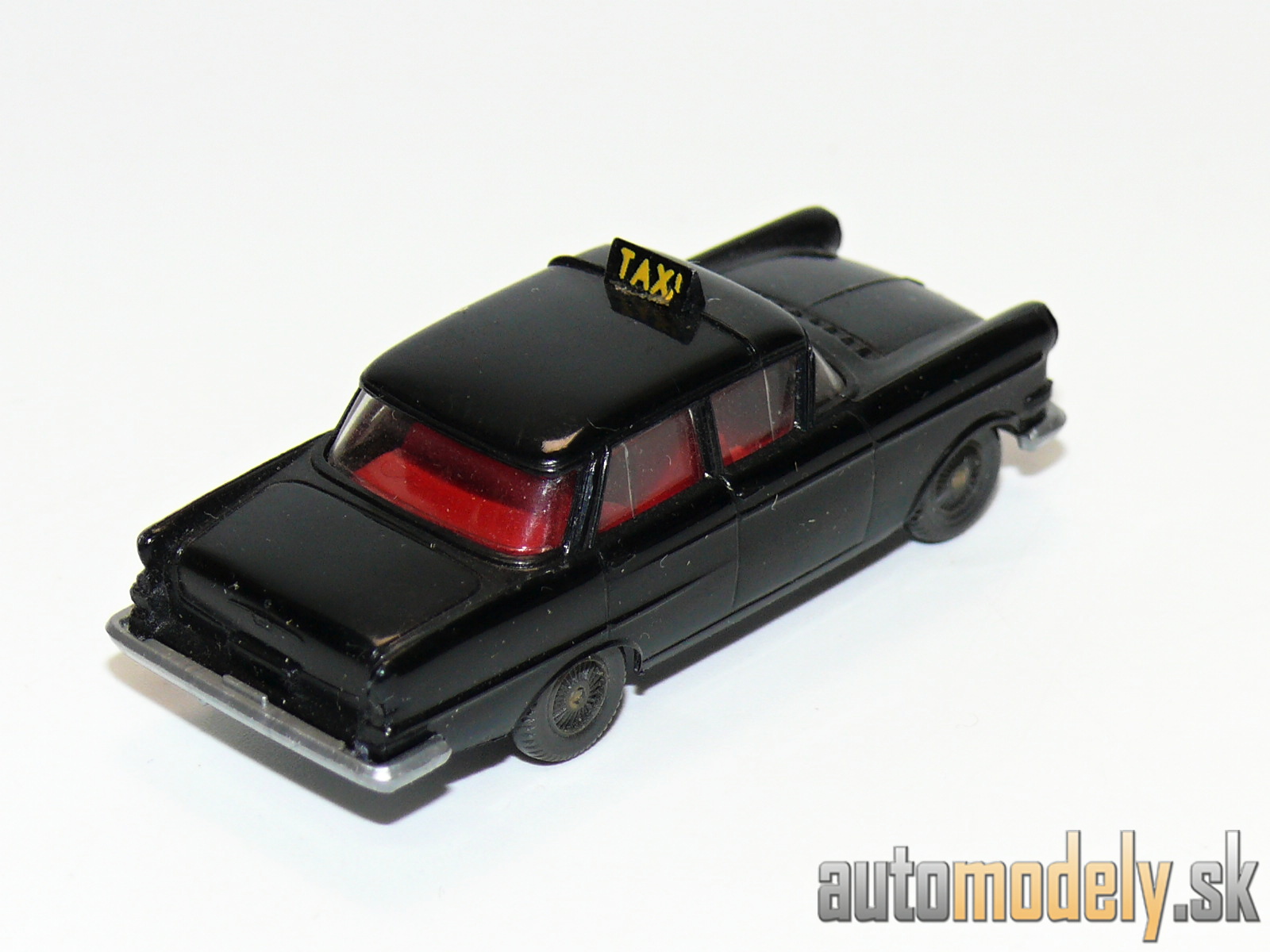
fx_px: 5283
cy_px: 476
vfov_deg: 10.3
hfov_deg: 13.7
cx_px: 635
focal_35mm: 144
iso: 100
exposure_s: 1/30
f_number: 4
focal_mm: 17.2
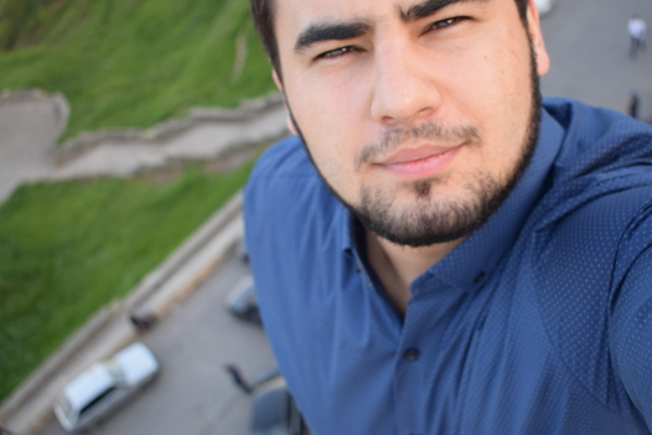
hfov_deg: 44.6
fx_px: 792
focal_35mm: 44
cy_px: 263
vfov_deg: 30.6
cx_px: 383
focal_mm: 21
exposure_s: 1/80
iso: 100
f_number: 4
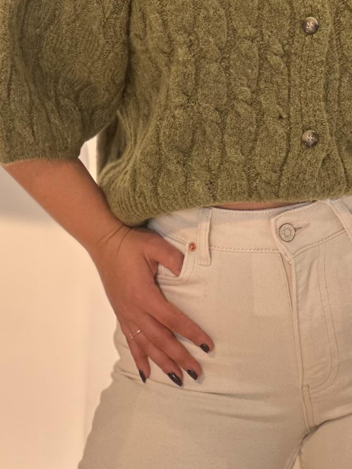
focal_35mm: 181
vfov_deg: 10.9
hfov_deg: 8.2
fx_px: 2454
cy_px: 30
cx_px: 316
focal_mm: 9
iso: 80
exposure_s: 1/121
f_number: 2.8
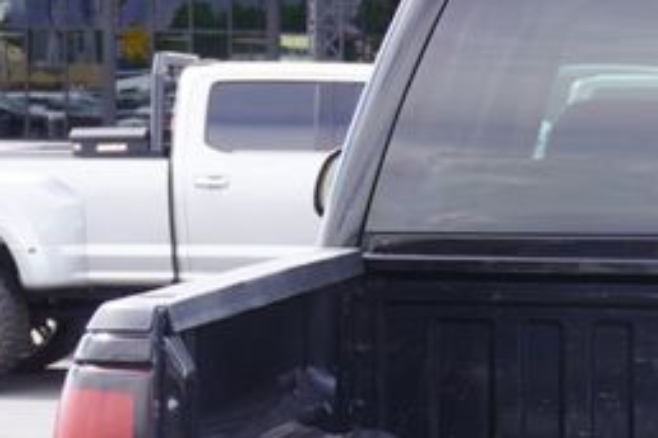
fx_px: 3381
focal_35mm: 185
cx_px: 844
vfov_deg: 7.3
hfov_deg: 10.9
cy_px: 660
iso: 100
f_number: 6.3
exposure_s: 1/80
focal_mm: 31
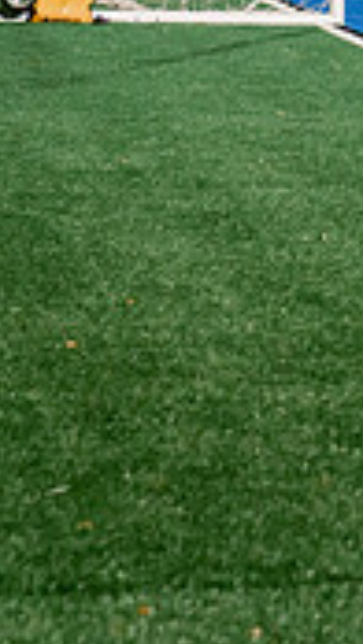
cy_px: 28
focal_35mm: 244
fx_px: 4171
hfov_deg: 4.8
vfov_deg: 8.8
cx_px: 1063
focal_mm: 70
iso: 2500
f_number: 4.5
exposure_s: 1/200
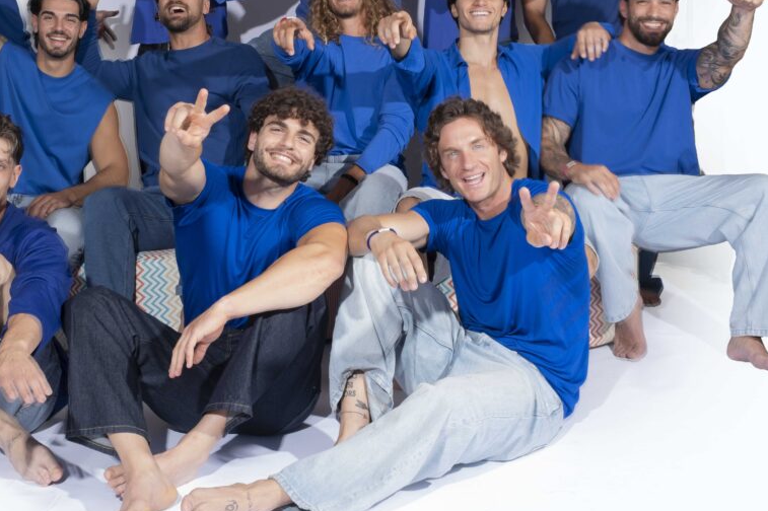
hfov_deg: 42.7
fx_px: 981
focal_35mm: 46
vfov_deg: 28.9
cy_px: 143
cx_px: 331
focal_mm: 19.4
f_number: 7.1
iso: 125
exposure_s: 1/125
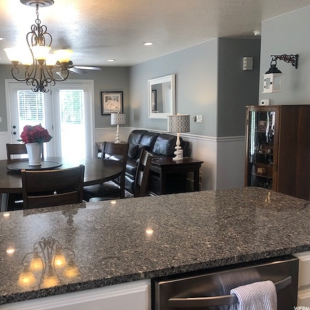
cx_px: 102
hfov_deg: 47.6
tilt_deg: -3.6
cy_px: 152
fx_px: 344
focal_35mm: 34
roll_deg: -0.9
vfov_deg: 48.4
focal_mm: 4
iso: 25
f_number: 1.8
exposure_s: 1/40
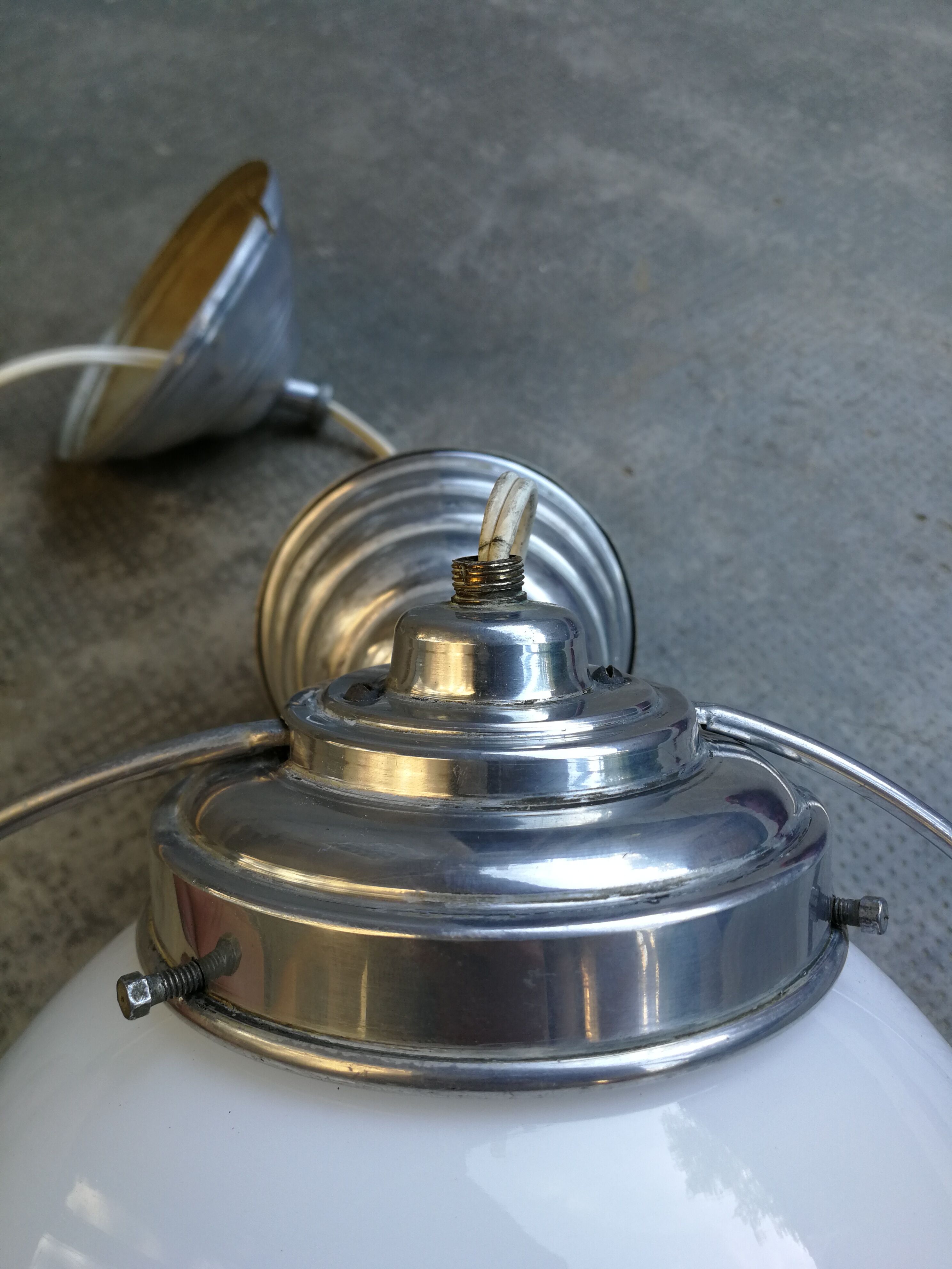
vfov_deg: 65.3
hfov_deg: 51.4
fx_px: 990
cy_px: 634
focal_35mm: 27
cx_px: 476
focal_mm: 3.95
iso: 50
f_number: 2.2
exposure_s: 1/100
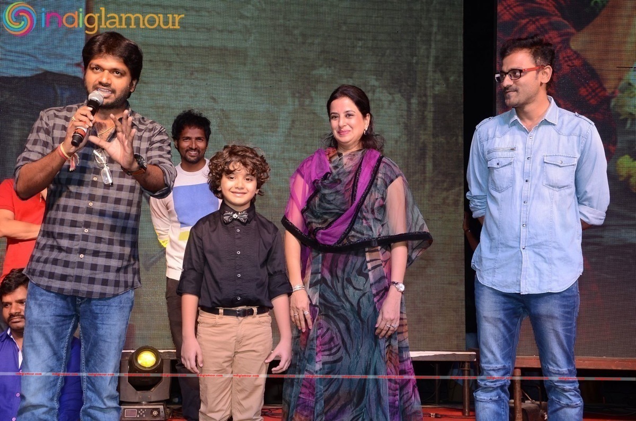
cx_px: 318
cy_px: 210
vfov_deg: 25.6
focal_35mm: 52
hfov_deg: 37.9
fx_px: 926
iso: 640
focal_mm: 35
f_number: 6.3
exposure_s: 1/125
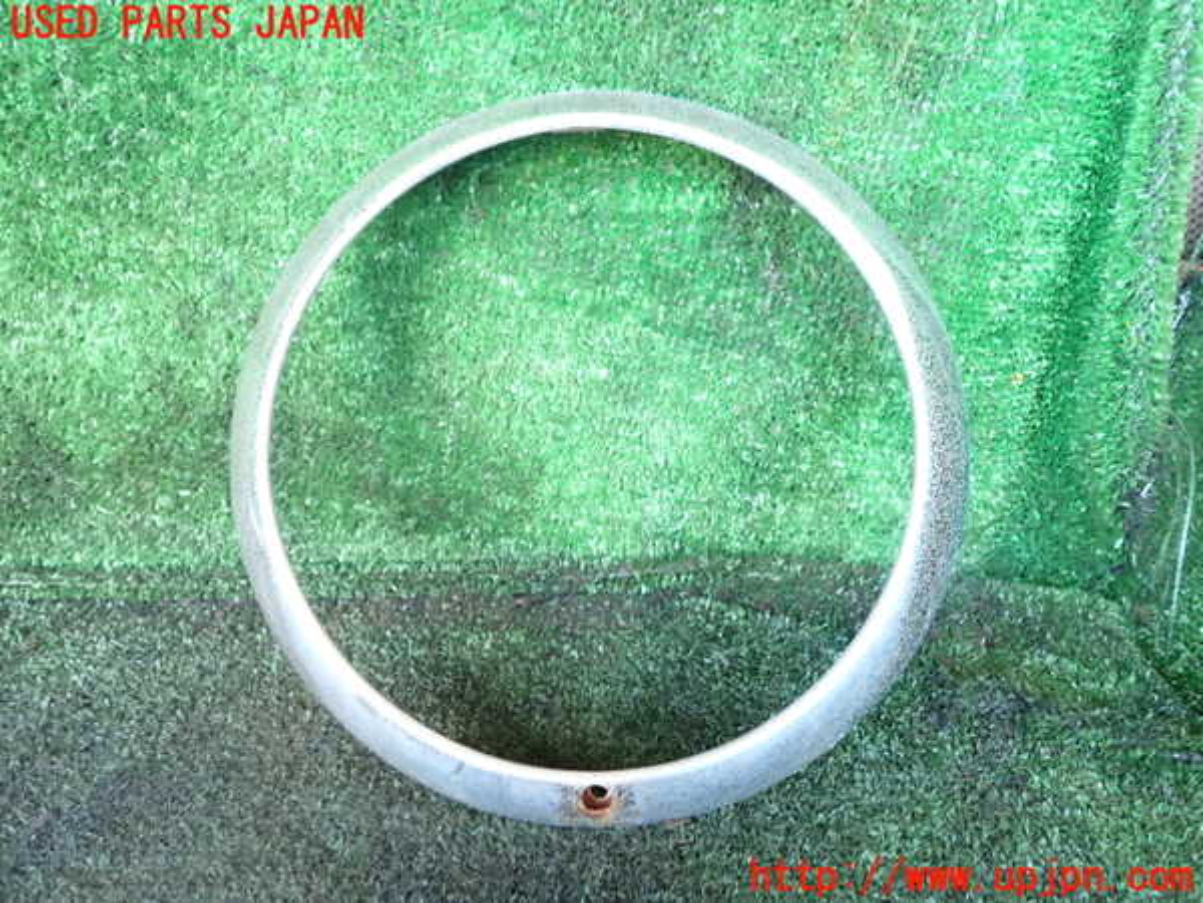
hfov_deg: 60.0
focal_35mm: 30
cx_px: 602
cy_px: 452
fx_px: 1043
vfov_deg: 46.8
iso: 400
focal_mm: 5.4
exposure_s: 1/30
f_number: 2.3
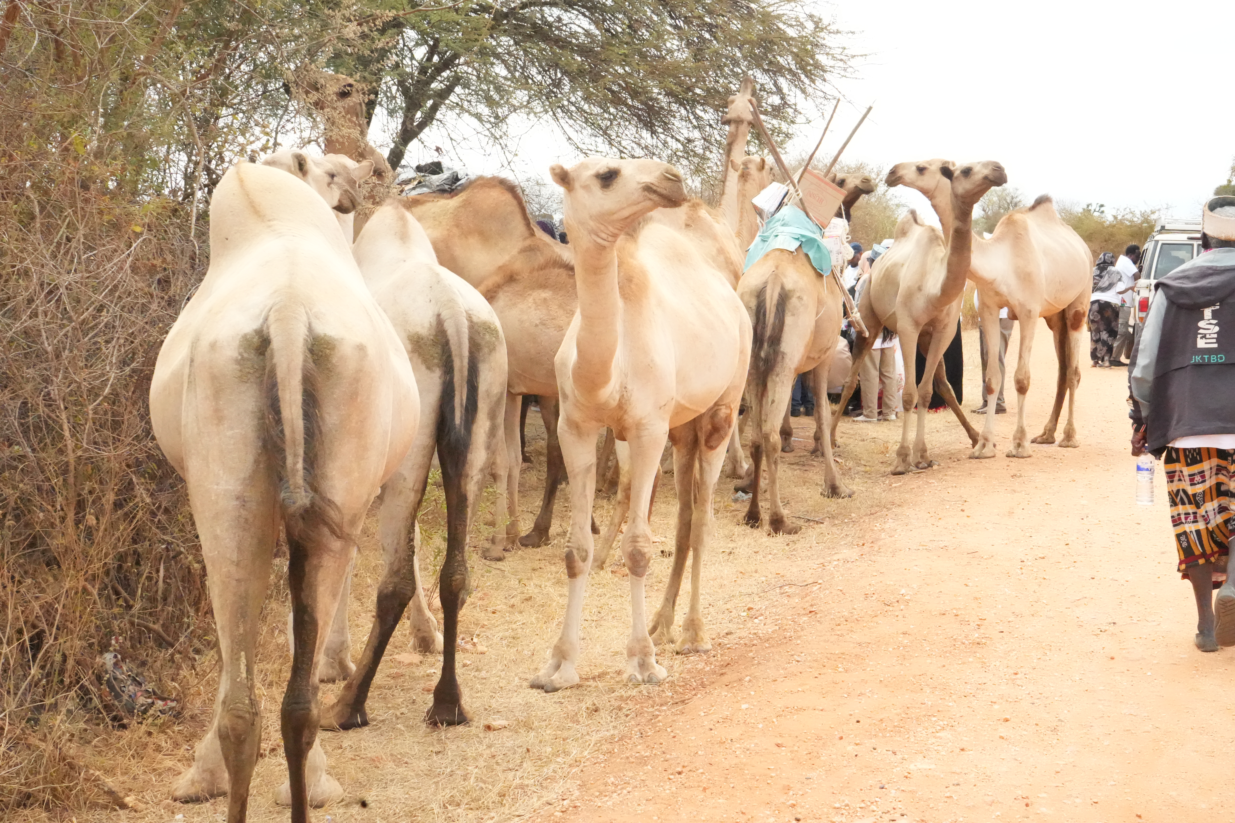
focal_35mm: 49
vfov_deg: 27.5
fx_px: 1681
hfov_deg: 40.3
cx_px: 618
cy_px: 412
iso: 25600
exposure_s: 1/8000
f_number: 16
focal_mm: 49
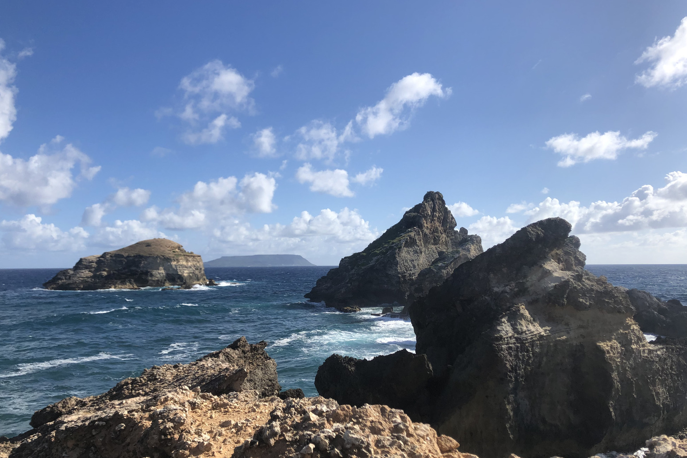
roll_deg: +2.2
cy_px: 245
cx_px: 340
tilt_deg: +1.7
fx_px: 572
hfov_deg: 61.9
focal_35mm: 30
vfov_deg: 43.6
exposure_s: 1/3690
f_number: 1.8
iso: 25
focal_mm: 4
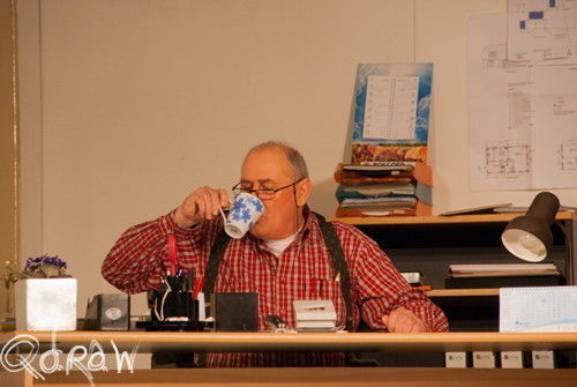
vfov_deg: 6.1
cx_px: 288
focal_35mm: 225
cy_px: 194
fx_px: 3612
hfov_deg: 9.1
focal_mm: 150
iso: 400
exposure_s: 1/40
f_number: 5.6
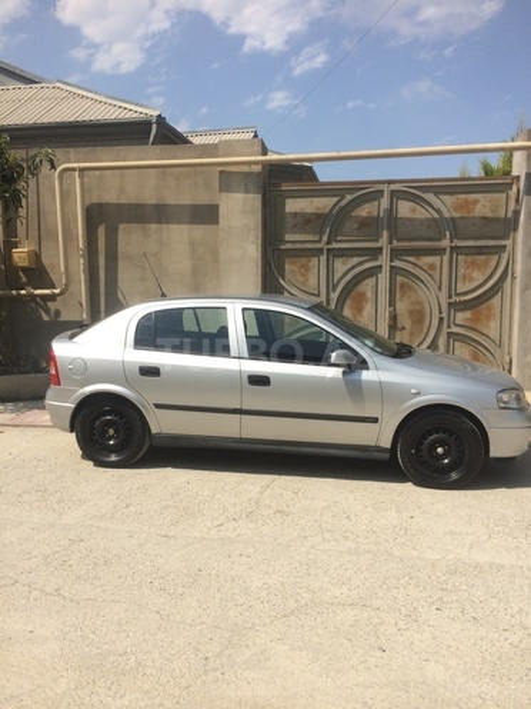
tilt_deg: -12.1
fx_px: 593
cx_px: 266
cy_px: 354
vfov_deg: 61.7
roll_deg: +1.8
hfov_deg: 48.2
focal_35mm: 29
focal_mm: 4.15
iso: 32
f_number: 2.2
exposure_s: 1/3165
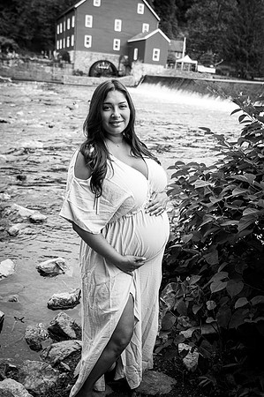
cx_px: 132
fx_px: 364
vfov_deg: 57.3
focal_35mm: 33
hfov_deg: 39.9
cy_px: 198
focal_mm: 33
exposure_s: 1/640
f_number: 4
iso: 400
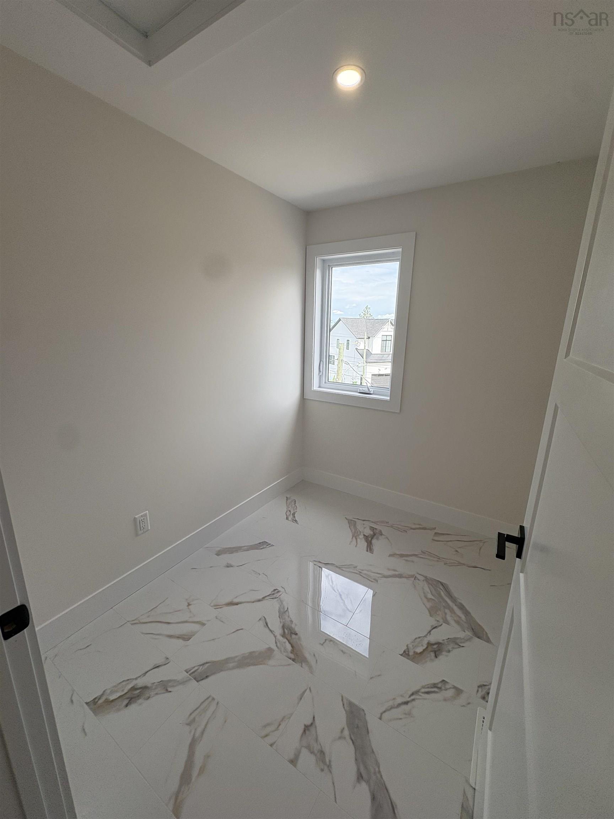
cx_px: 307
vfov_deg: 102.1
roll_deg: -0.3
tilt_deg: -13.1
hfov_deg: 85.7
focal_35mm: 14
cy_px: 410
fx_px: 331
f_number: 2.2
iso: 64
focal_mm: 2.22
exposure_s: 1/366
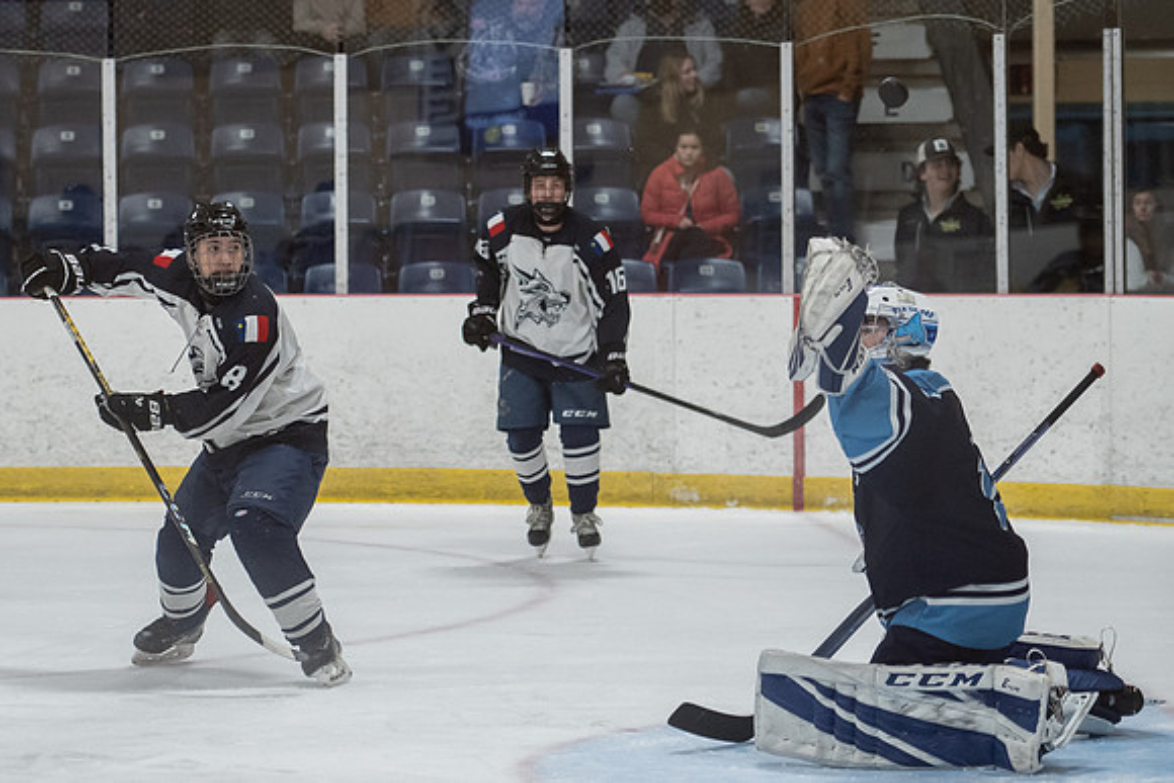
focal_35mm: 157
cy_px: 429
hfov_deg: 13.0
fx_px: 5125
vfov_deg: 8.7
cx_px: 195
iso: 2500
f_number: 2.8
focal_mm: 90
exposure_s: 1/1250
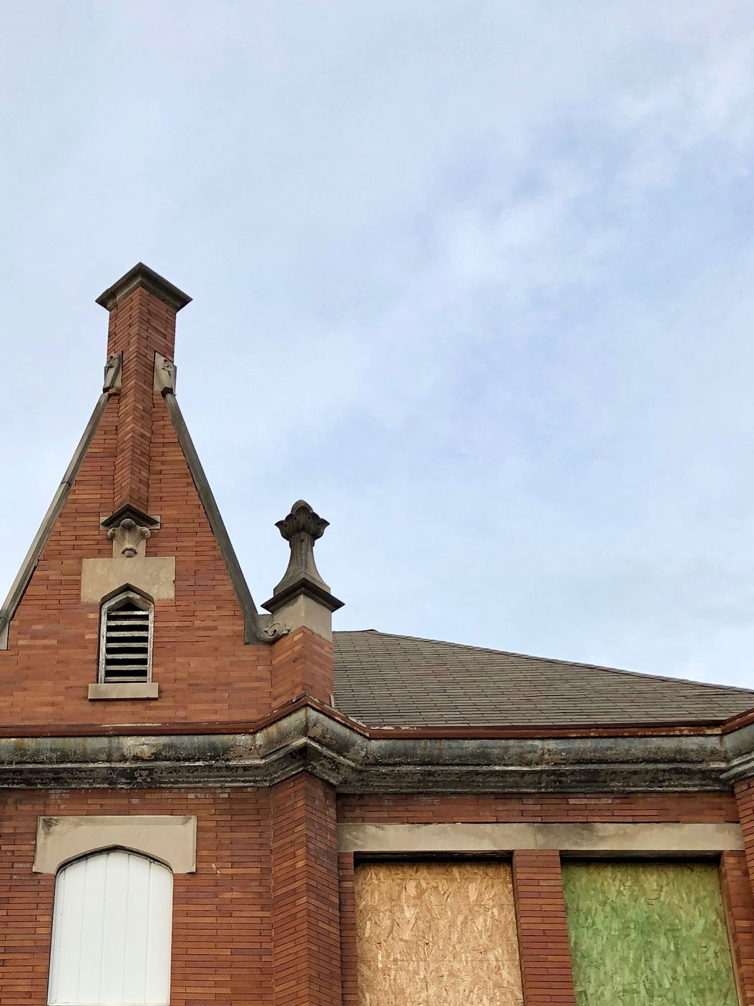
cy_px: 893
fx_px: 1481
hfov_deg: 27.9
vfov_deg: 35.4
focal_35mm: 51
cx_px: 133
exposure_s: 1/144
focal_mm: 3.99
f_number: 1.8
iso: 20
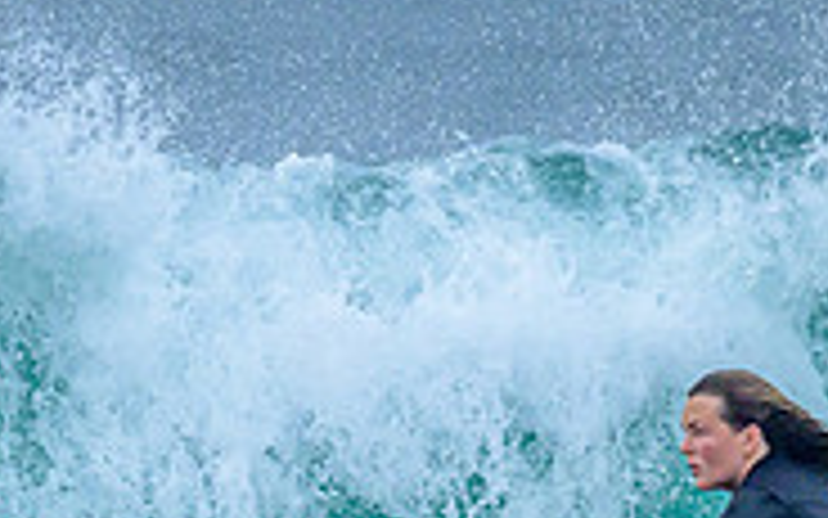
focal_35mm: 3036
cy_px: 799
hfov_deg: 0.7
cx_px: 546
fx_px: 68509
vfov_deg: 0.4
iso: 1800
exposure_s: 1/3200
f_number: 6.3
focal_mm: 800
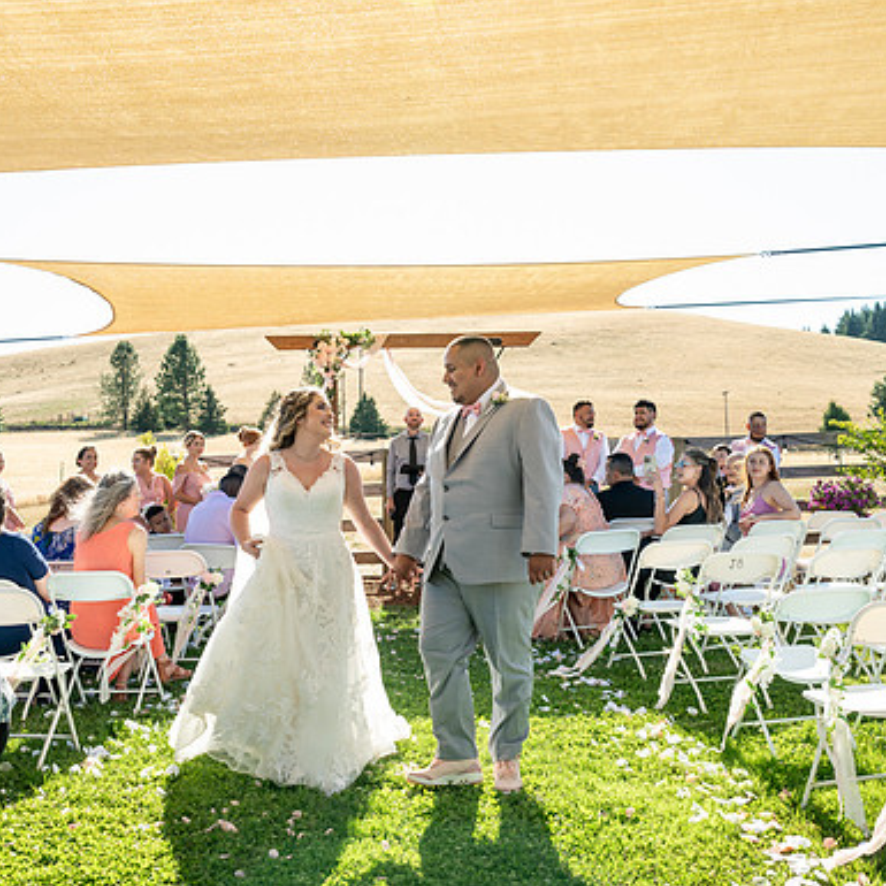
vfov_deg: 34.0
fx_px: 1448
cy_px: 443
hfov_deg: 34.0
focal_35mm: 50
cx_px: 414
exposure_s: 1/400
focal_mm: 39
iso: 250
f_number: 5
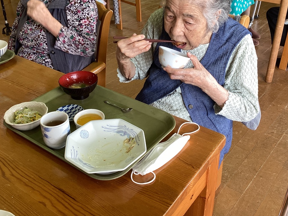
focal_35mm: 40
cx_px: 145
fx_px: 333
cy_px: 83
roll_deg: -0.5
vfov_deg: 35.8
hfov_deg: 46.8
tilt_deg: -28.1
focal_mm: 3.3
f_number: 2.4
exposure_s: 1/50
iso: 64
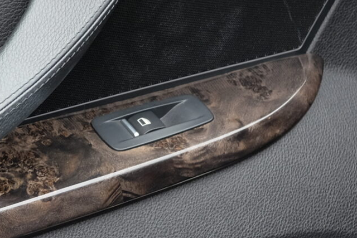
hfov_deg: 13.8
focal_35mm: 144
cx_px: -87
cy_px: 169
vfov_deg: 9.5
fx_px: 1428
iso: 400
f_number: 3.2
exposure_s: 1/58
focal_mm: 24.3
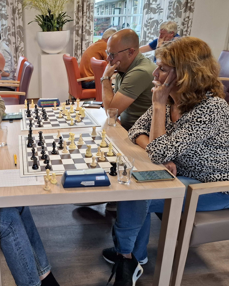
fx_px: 271
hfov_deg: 43.0
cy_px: 142
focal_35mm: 32
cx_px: 36
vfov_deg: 55.7
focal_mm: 5.54
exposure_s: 1/50
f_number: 1.8
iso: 200
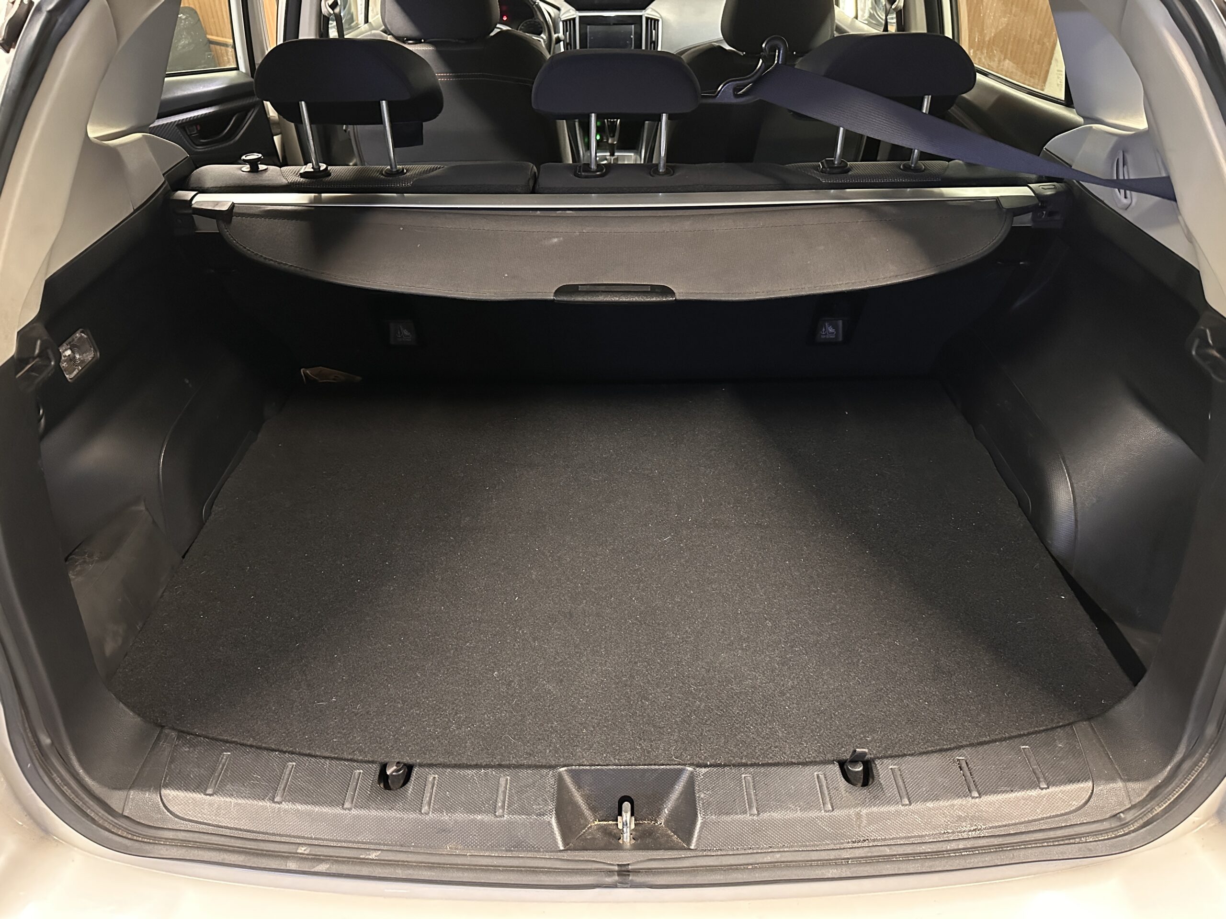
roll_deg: +0.7
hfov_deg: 71.6
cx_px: 613
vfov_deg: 56.8
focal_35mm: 24
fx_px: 850
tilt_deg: -34.6
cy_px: 460
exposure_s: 1/25
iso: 800
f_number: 1.78
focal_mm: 6.86
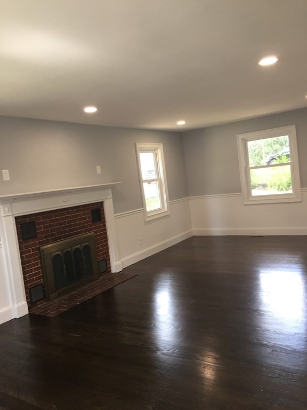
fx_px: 343
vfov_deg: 61.7
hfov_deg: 48.2
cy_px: 205
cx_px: 154
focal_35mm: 29
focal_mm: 4.15
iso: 40
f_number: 2.2
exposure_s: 1/30
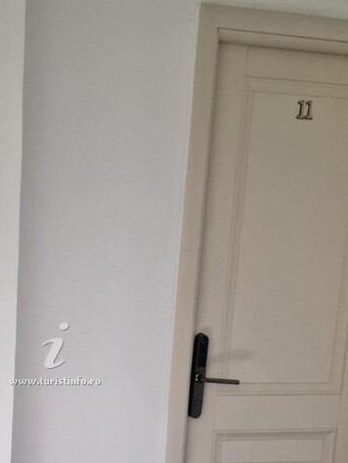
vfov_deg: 35.8
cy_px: 361
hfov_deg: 27.4
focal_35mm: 52
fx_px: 697
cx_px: 63
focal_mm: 6.4
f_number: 1.8
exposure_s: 1/120
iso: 800
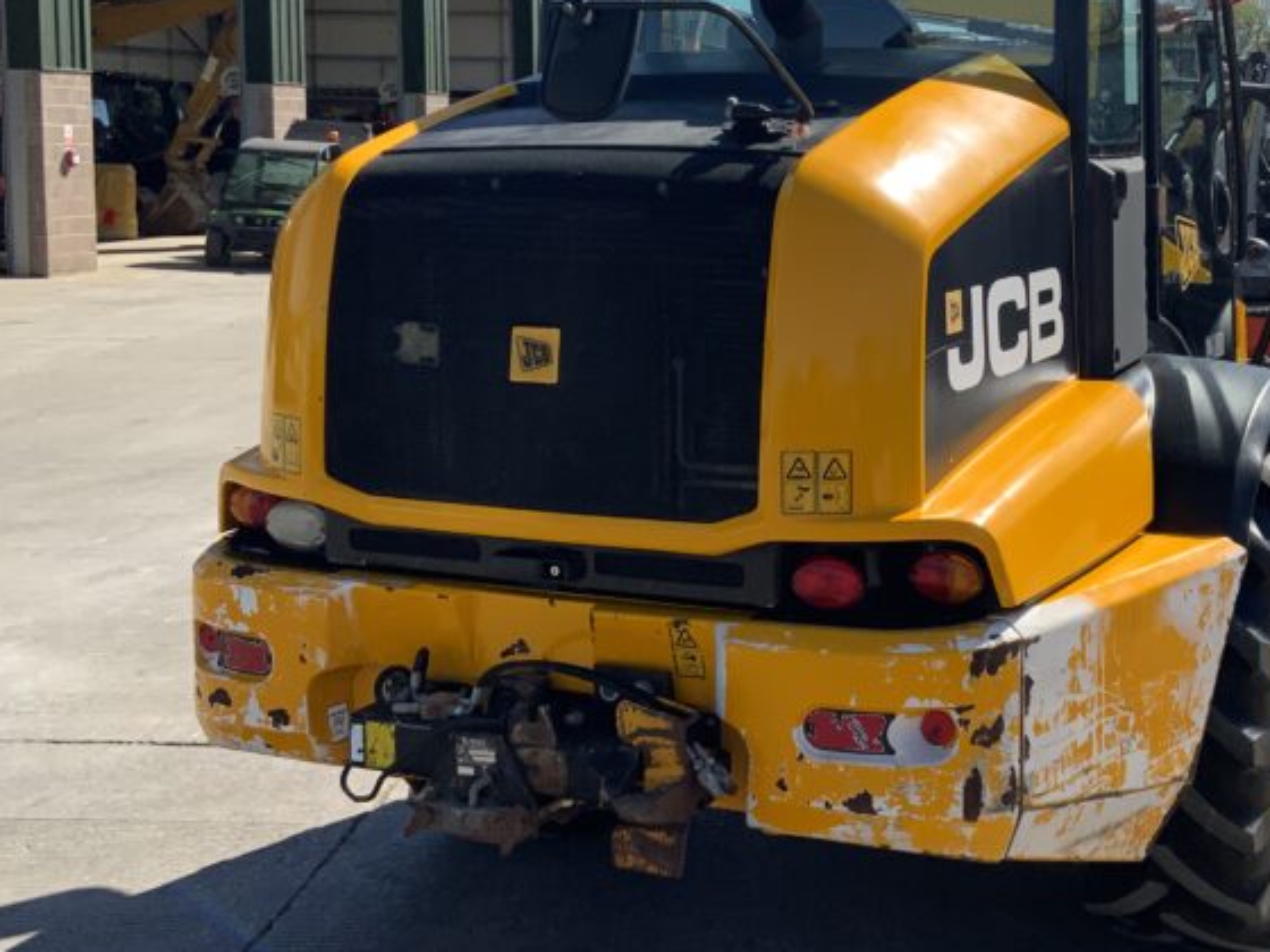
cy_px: 354
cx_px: 923
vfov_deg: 27.4
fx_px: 1944
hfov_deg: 35.5
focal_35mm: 53
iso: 16
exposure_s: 1/1912
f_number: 1.8
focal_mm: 3
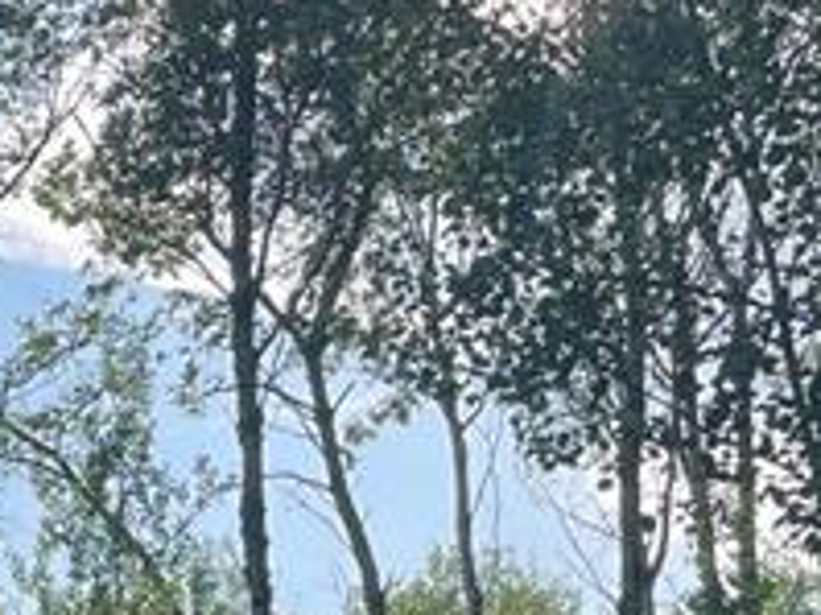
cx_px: -326
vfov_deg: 10.7
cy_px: 908
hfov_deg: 14.0
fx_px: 3176
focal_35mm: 134
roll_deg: -0.6
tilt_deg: +6.3
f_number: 1.6
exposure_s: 1/1795
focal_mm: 4.2
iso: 32
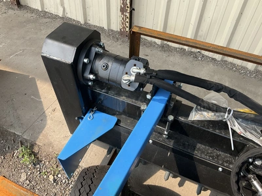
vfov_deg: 48.2
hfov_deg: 61.7
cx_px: 131
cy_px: 98
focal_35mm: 29
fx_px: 219
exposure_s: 1/606
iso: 25
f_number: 1.8
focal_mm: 3
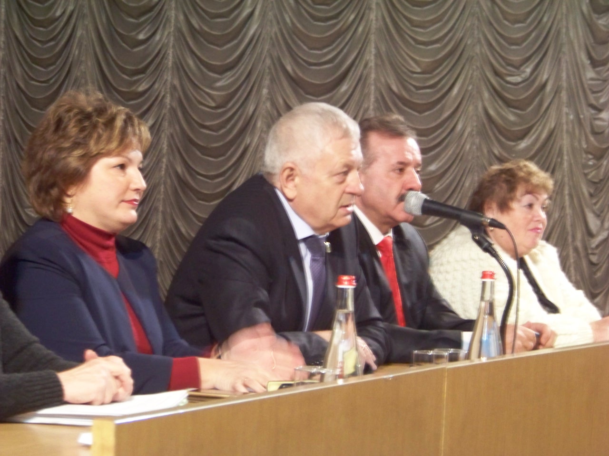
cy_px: 228
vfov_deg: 10.8
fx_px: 2410
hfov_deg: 14.4
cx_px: 304
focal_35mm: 137
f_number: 3.2
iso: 400
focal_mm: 22.2
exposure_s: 1/8
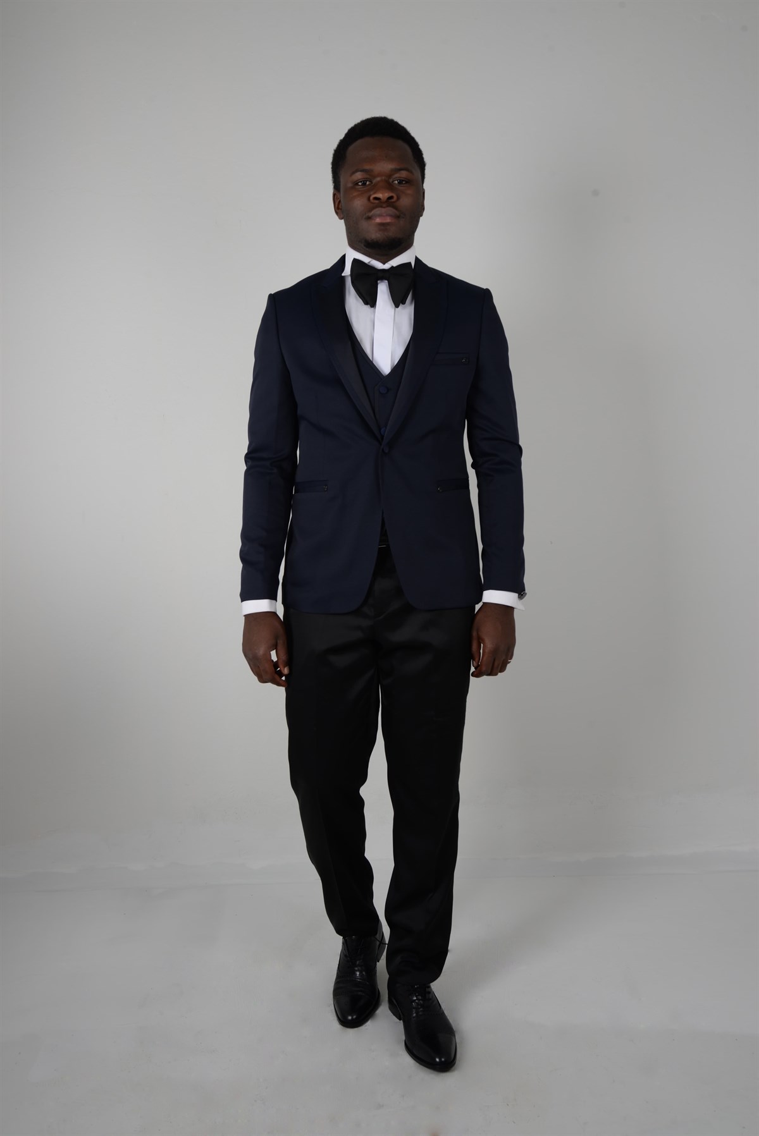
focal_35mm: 32
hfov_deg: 41.2
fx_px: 1011
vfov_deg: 58.7
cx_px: 380
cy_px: 568
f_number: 11
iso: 100
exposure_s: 1/125
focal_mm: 32
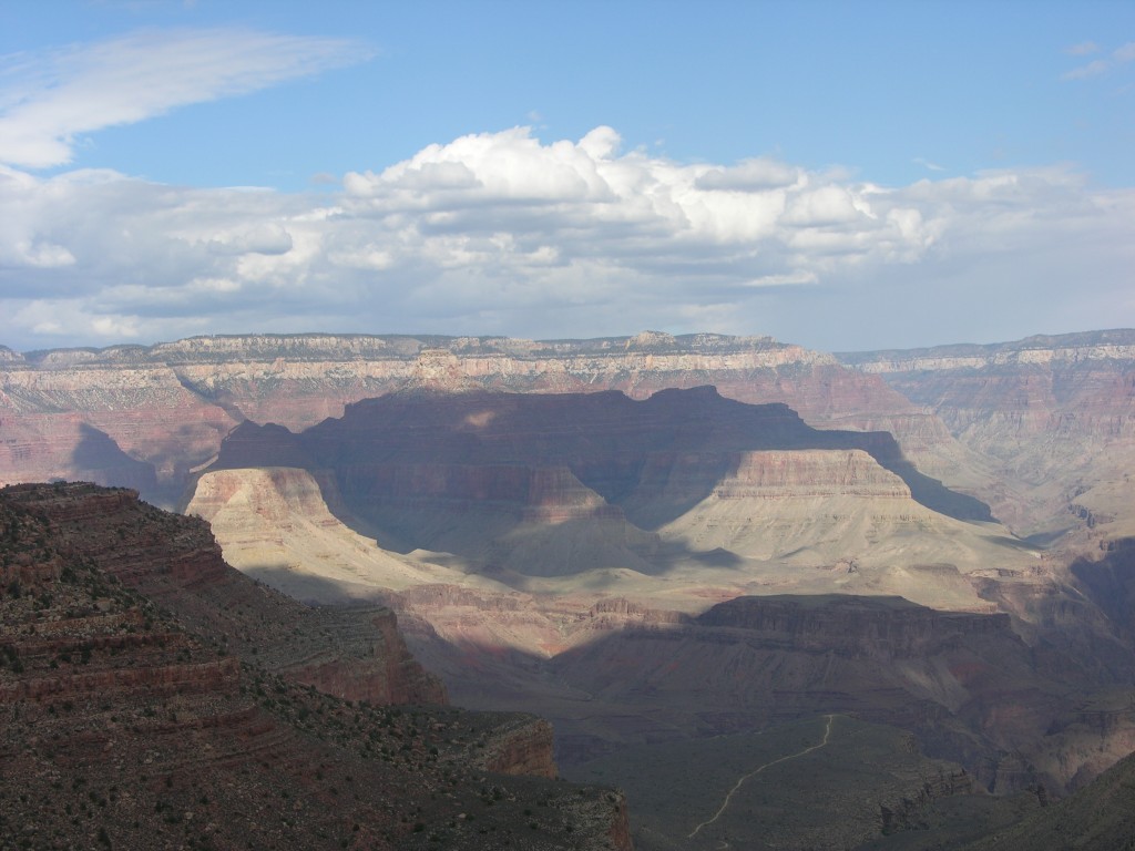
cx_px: 568
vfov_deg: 22.3
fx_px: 2164
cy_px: 426
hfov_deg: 29.4
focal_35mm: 66
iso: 50
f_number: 5.8
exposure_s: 1/278
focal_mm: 16.8
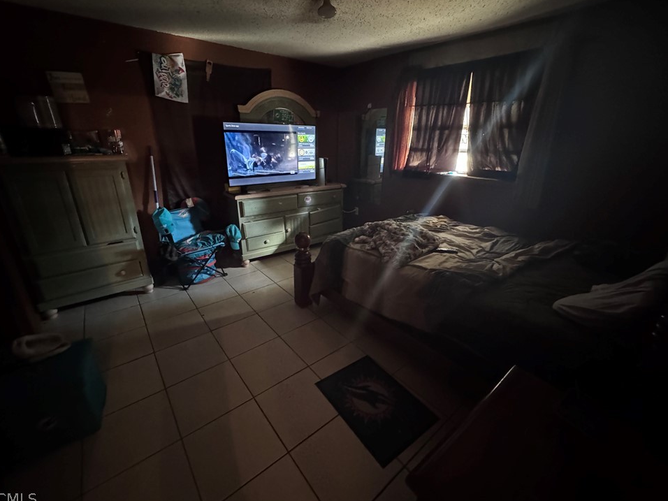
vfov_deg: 81.7
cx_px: 329
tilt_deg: -20.4
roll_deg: -0.9
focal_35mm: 15
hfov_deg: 98.2
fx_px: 289
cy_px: 242
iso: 2000
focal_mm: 2.22
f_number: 2.2
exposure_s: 1/30
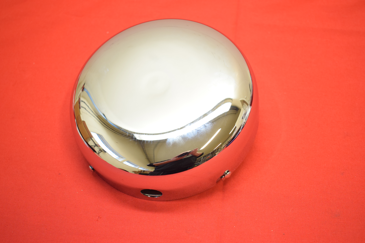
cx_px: 182
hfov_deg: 41.1
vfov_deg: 28.1
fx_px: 487
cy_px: 122
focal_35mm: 48
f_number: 5
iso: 1250
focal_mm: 32
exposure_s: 1/60
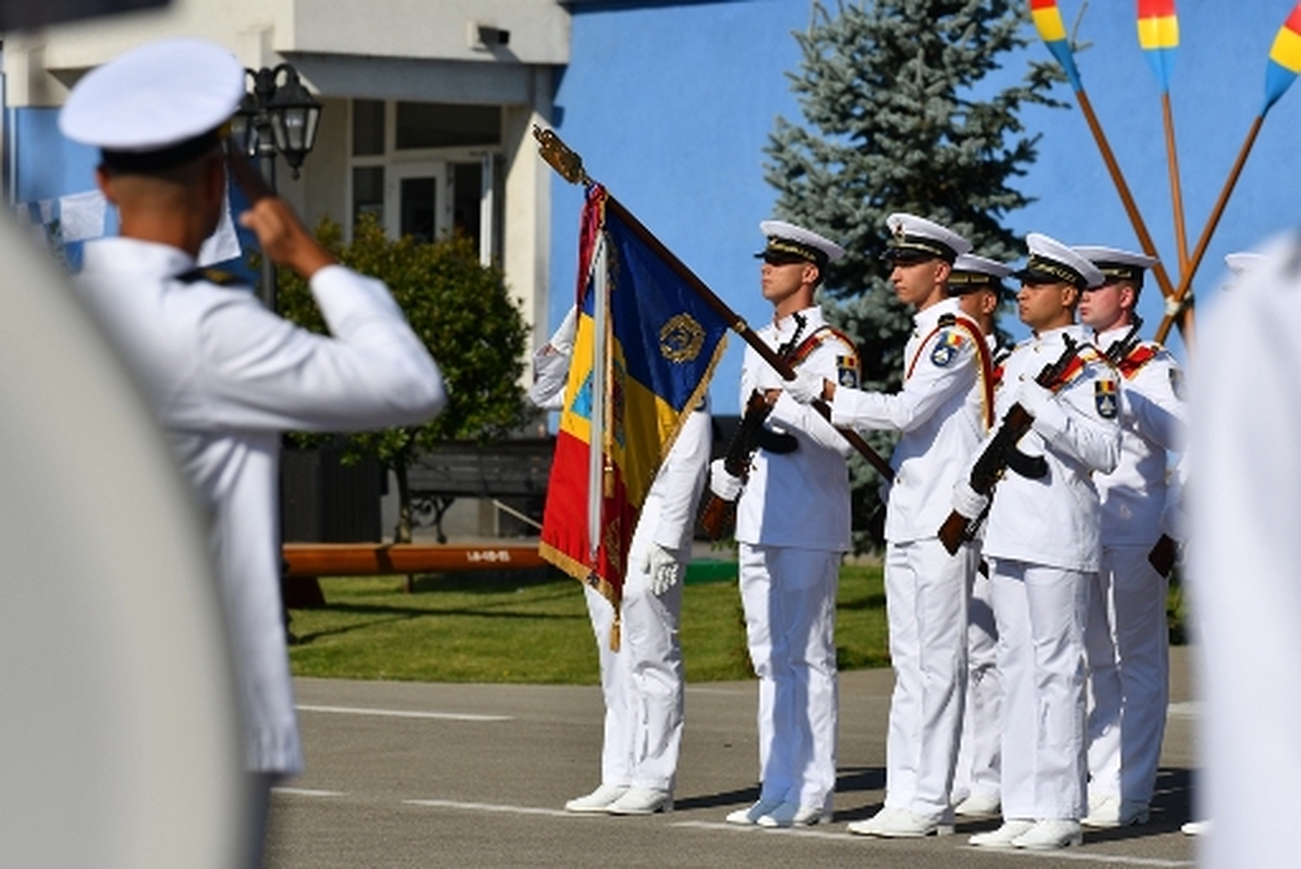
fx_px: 7051
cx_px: 650
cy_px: 434
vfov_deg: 7.1
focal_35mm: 195
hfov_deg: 10.5
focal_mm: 130
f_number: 4.5
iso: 160
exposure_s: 1/3200
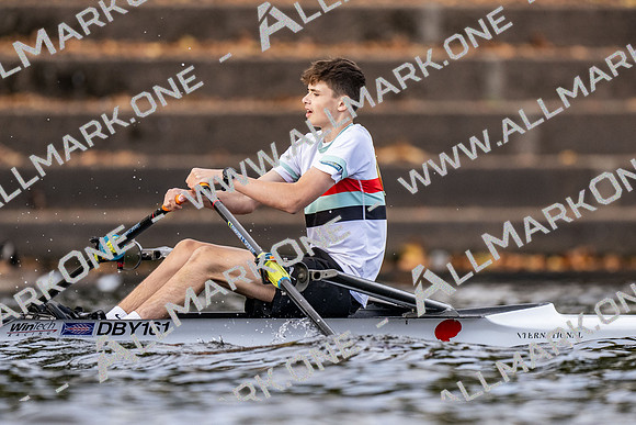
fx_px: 15911
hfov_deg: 2.3
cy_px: 212
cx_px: 318
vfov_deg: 1.5
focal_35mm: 900
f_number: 4
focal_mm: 600
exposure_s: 1/2500
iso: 720
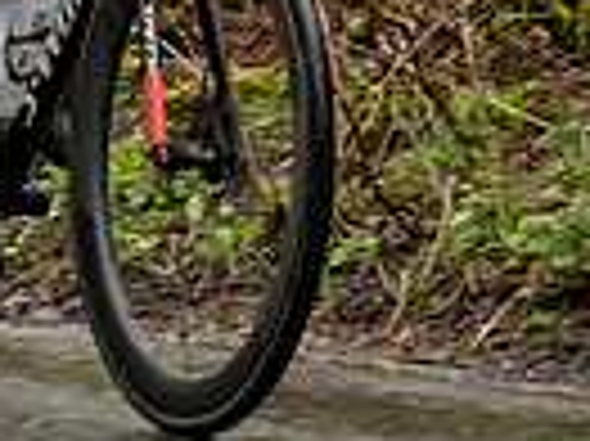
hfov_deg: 3.3
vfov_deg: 2.4
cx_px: 275
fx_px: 10336
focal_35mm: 607
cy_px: -160
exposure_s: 1/800
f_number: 4
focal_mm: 66
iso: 640
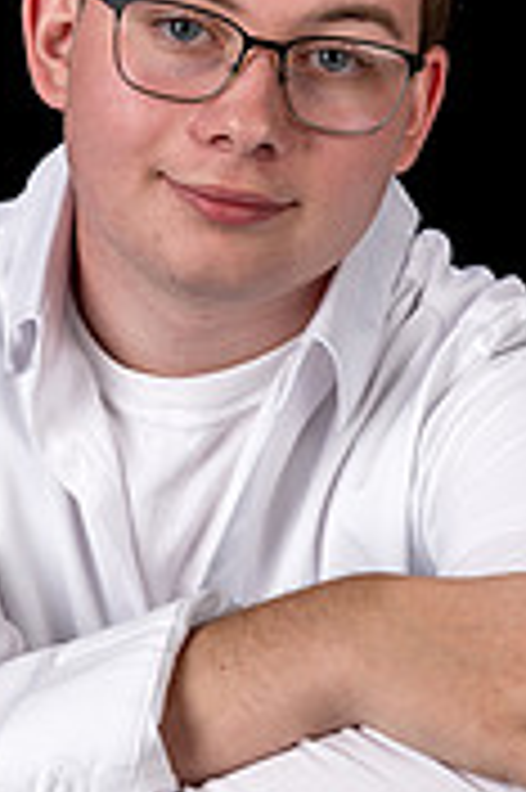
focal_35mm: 141
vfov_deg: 14.6
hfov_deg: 9.7
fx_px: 3096
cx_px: 247
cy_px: 477
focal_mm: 55
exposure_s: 1/160
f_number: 5
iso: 100
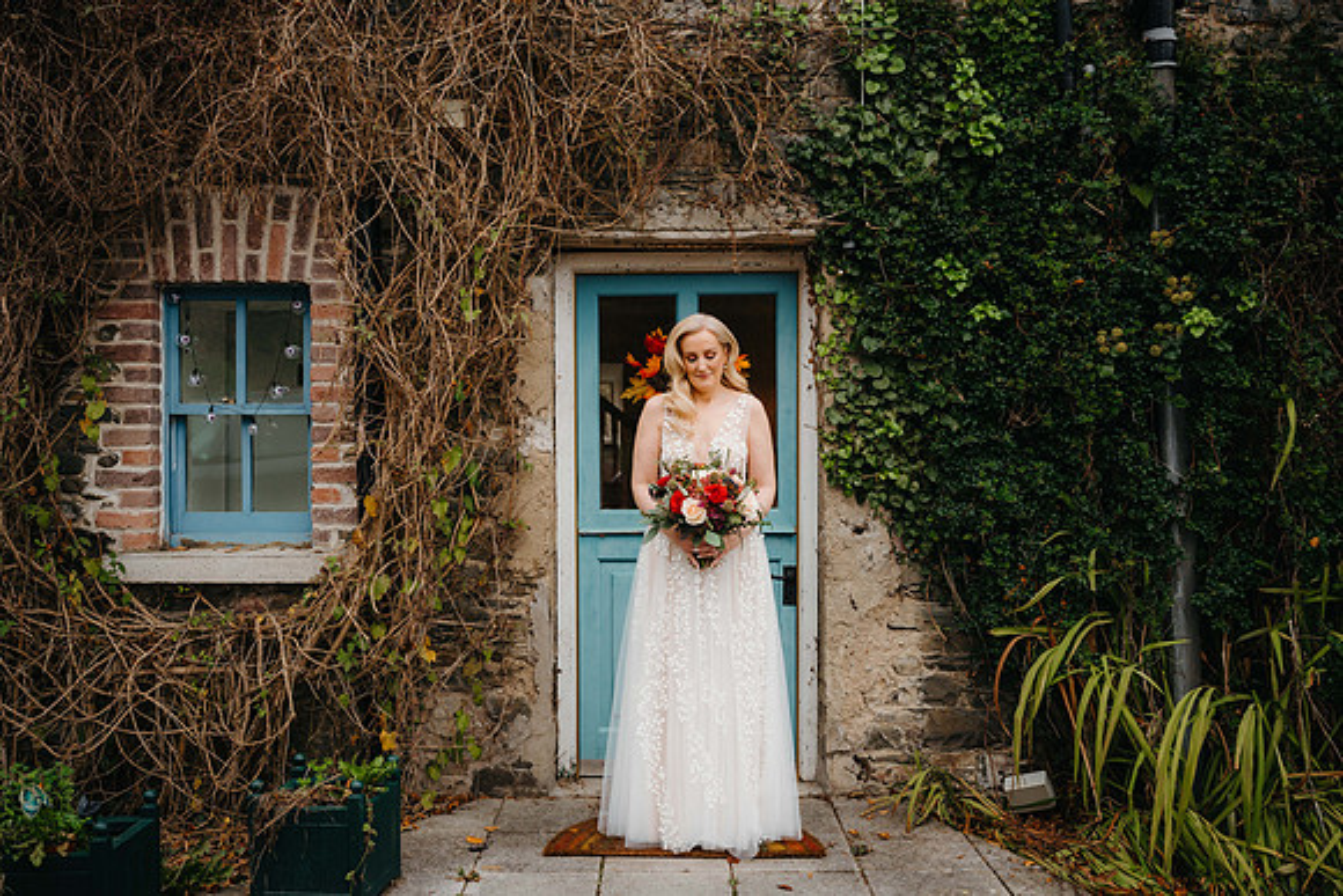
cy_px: 448
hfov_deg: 54.4
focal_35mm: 35
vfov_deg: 37.9
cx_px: 672
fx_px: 1306
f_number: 2.5
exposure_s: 1/200
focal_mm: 35
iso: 100
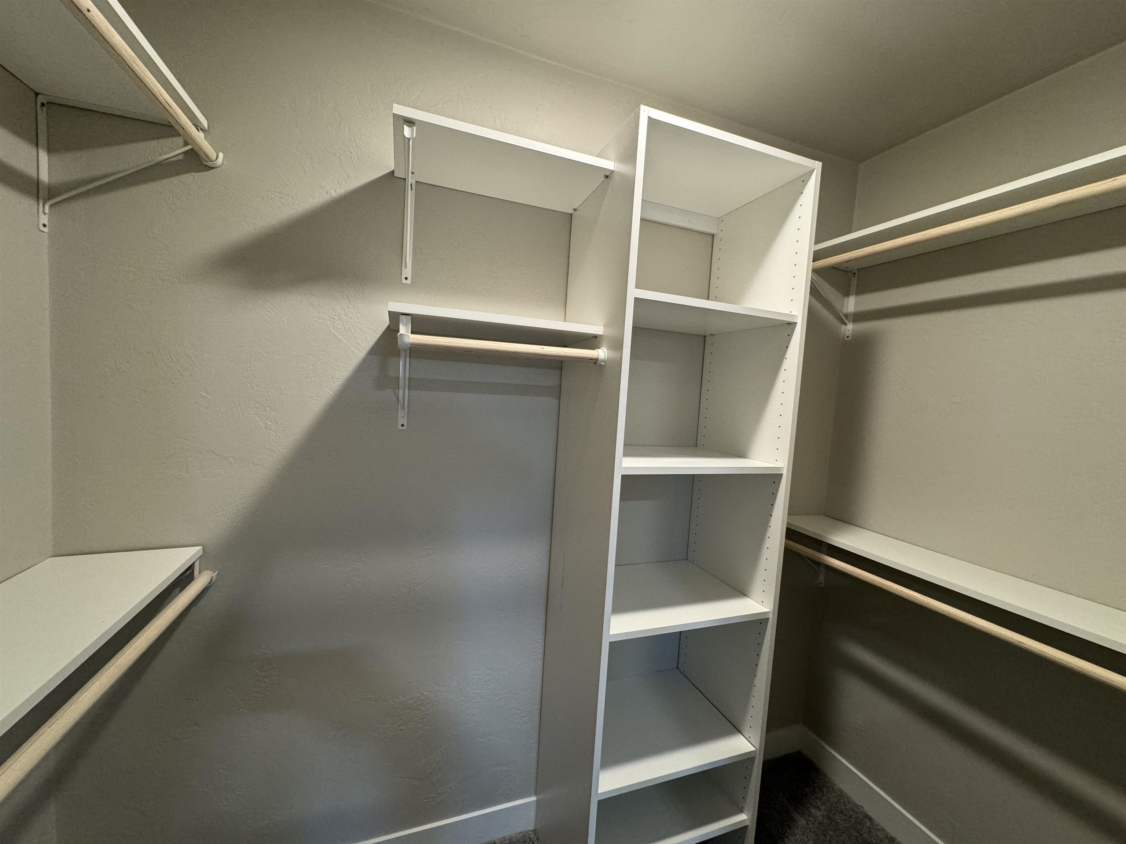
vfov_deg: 85.7
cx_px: 563
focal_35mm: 14
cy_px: 422
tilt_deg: -4.7
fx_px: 455
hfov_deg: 102.1
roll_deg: -3.2
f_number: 2.2
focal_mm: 2.22
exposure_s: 1/60
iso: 200
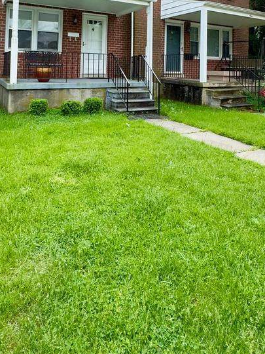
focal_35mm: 28
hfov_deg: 49.7
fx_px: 286
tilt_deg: +1.6
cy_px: 60
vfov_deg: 57.6
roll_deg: -1.0
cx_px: 135
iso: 50
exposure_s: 1/700
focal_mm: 2.22
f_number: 2.2
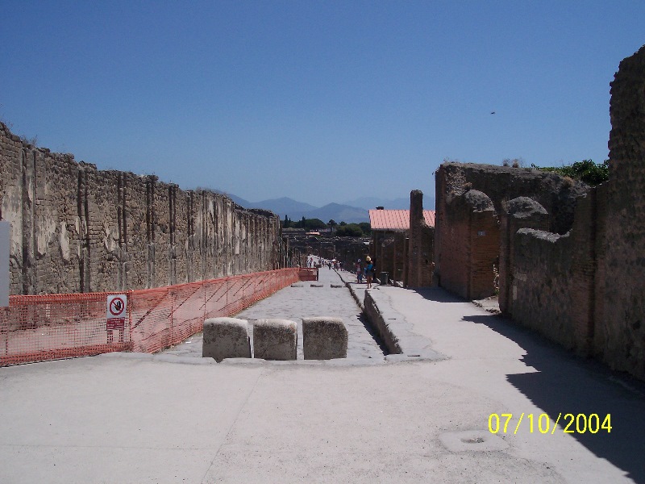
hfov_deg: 49.0
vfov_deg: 37.7
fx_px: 708
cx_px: 322
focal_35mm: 38
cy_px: 242
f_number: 4.8
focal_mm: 8
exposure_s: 1/1000
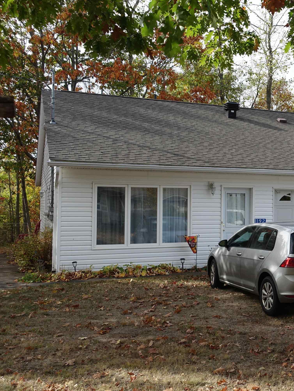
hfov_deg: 28.9
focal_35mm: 47
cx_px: 293
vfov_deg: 40.4
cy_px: 194
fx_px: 532
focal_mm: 11.56
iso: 125
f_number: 3.2
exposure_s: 1/80
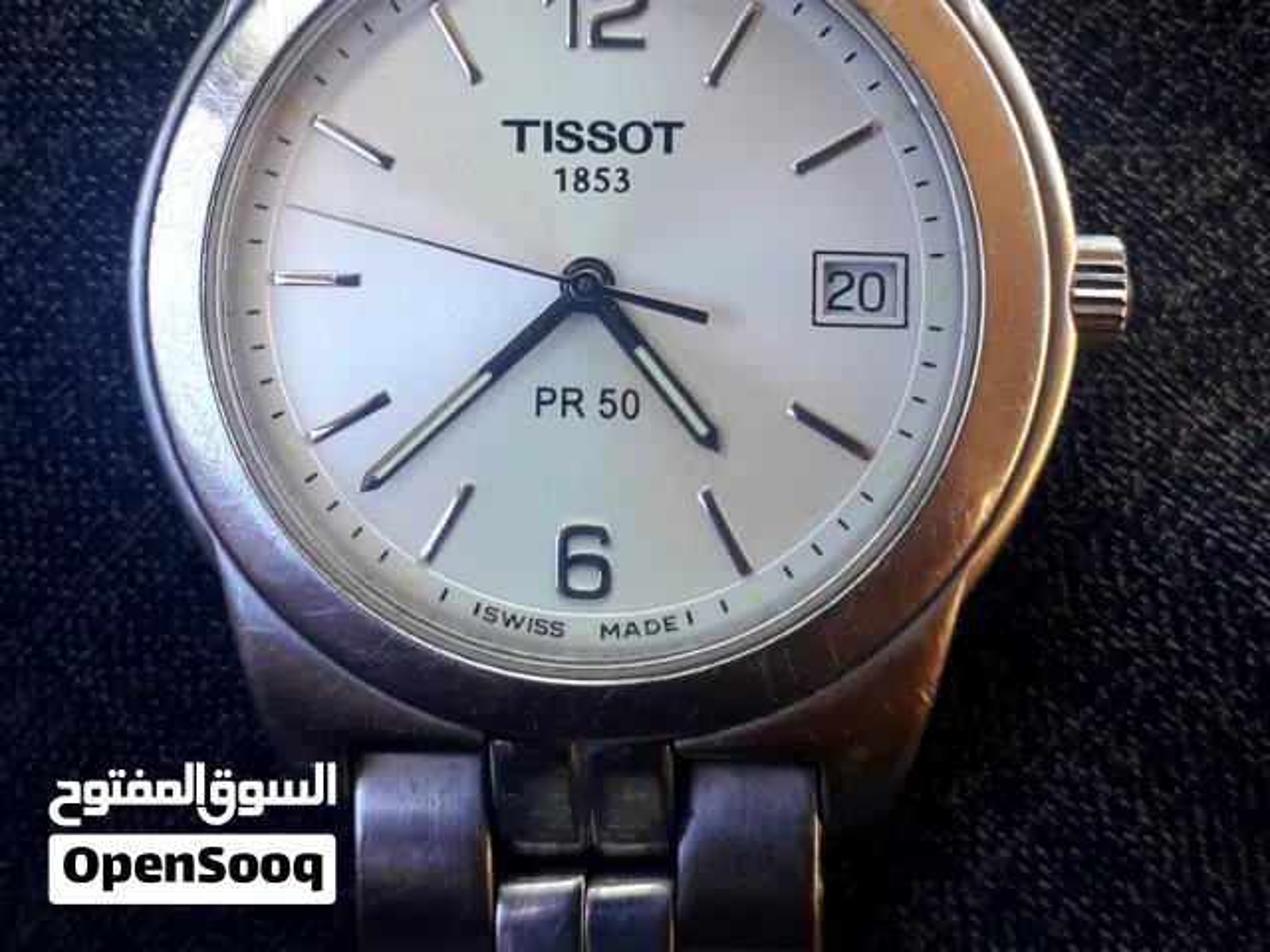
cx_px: 635
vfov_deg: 51.4
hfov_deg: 65.3
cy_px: 476
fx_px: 991
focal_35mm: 27
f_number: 1.9
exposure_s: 1/100
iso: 50
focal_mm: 3.6
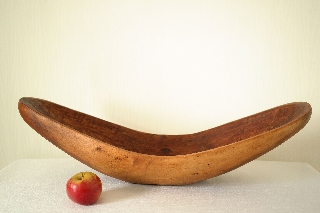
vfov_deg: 31.2
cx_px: 160
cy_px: 106
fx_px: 382
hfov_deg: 45.4
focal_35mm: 43
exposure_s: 1/30
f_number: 5.6
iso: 800
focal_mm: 28
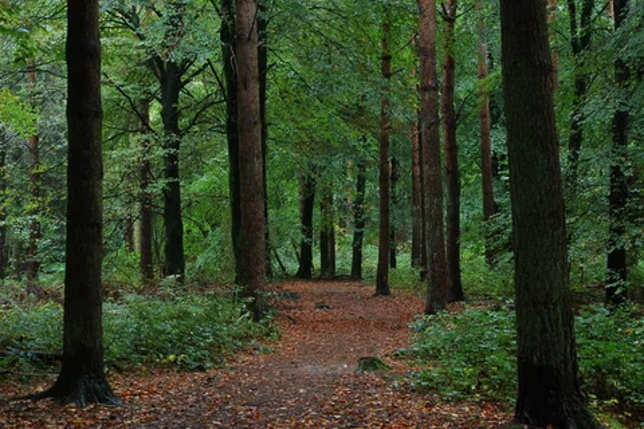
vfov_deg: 19.7
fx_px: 1234
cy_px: 214
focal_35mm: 69
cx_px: 322
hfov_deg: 29.2
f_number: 8
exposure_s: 1/1.3
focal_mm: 46
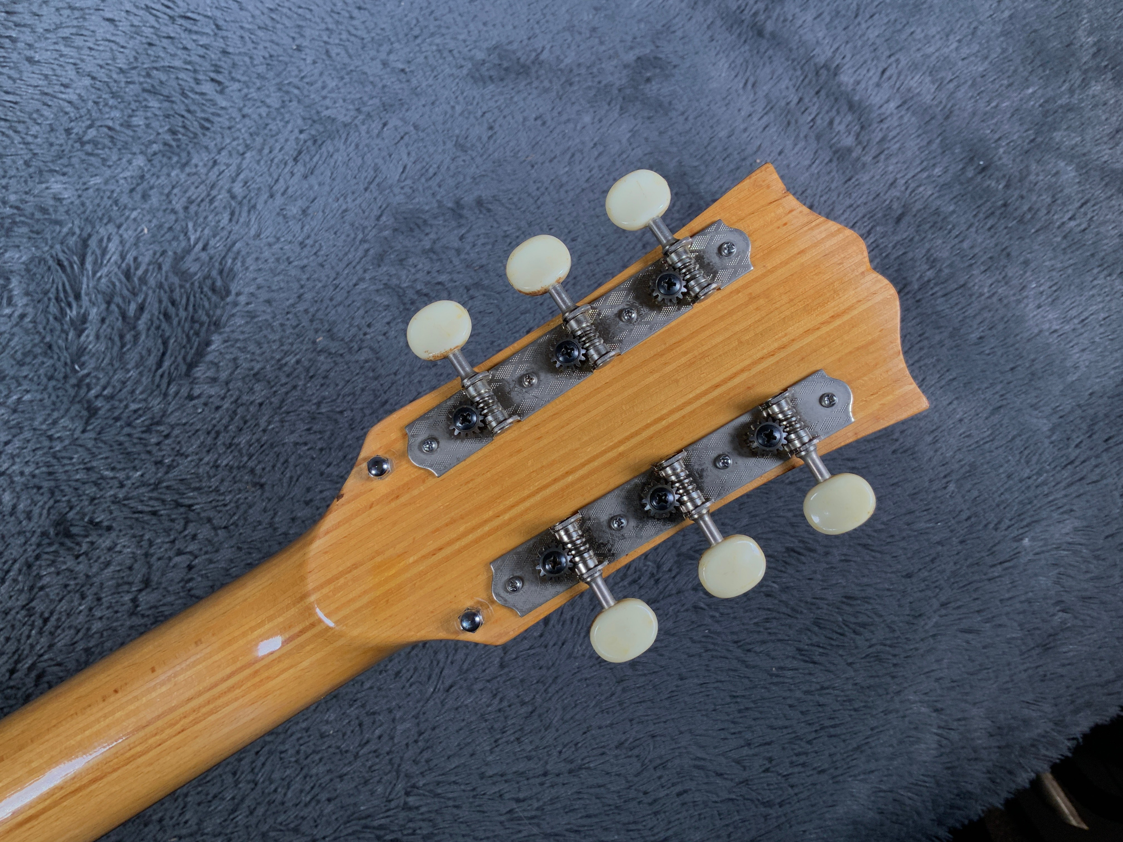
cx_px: 562
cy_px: 421
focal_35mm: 29
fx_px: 941
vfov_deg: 48.2
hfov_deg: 61.7
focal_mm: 3
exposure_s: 1/156
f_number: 1.8
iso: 25
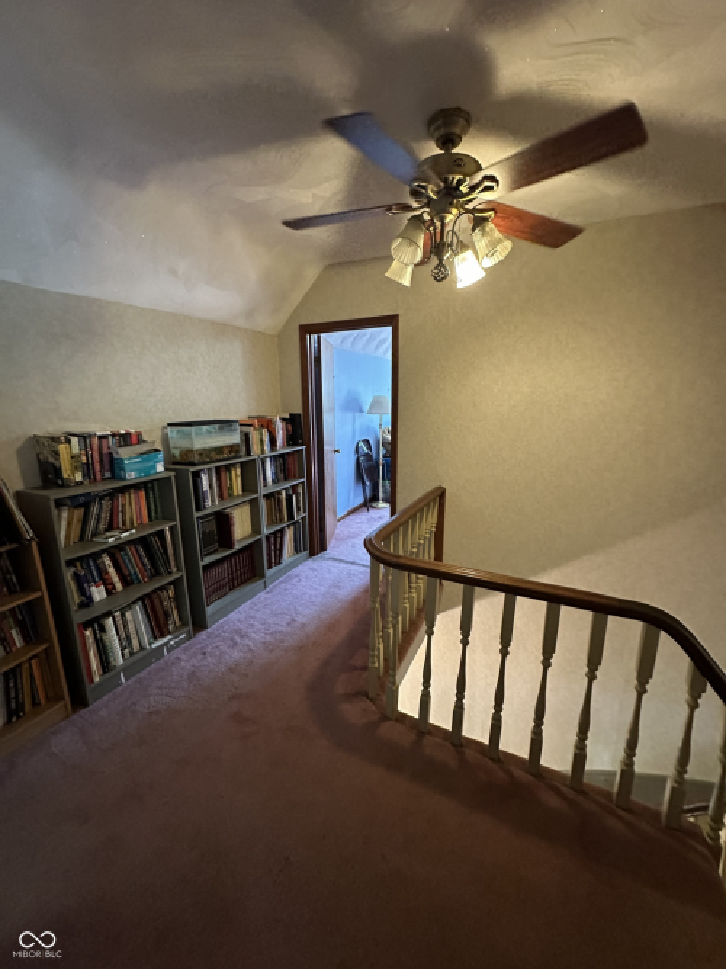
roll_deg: -1.3
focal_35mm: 14
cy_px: 484
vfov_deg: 102.1
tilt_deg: -13.1
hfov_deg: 85.7
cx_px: 363
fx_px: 392
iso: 800
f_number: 2.2
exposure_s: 1/60
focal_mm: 2.22
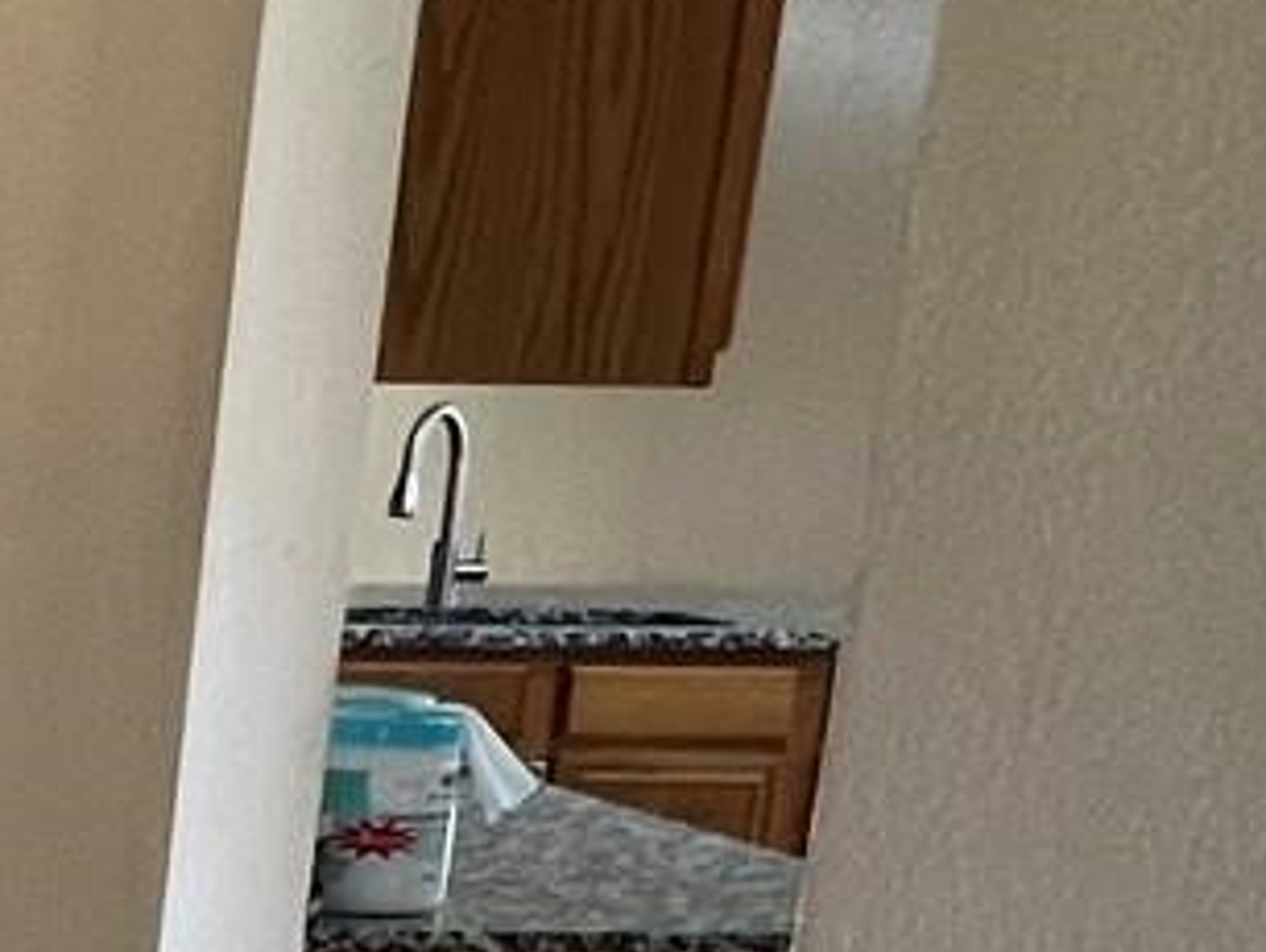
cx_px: -1233
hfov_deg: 17.0
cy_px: 1229
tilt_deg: -14.5
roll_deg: +1.1
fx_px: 3184
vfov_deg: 16.1
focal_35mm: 87
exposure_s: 1/120
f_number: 1.8
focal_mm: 1.57
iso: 160
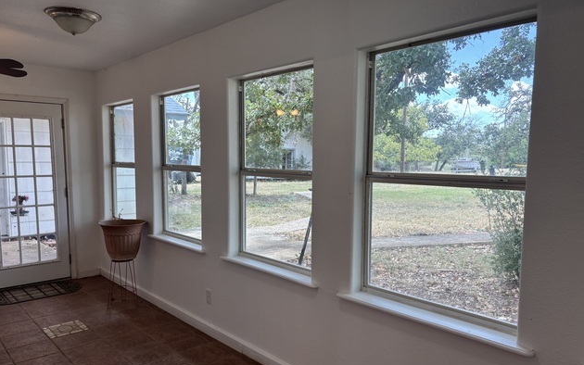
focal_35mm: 28
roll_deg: -0.4
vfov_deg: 44.5
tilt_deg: -5.5
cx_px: 295
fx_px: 446
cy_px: 199
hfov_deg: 66.5
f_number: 1.6
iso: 32
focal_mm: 5.96
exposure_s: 1/125
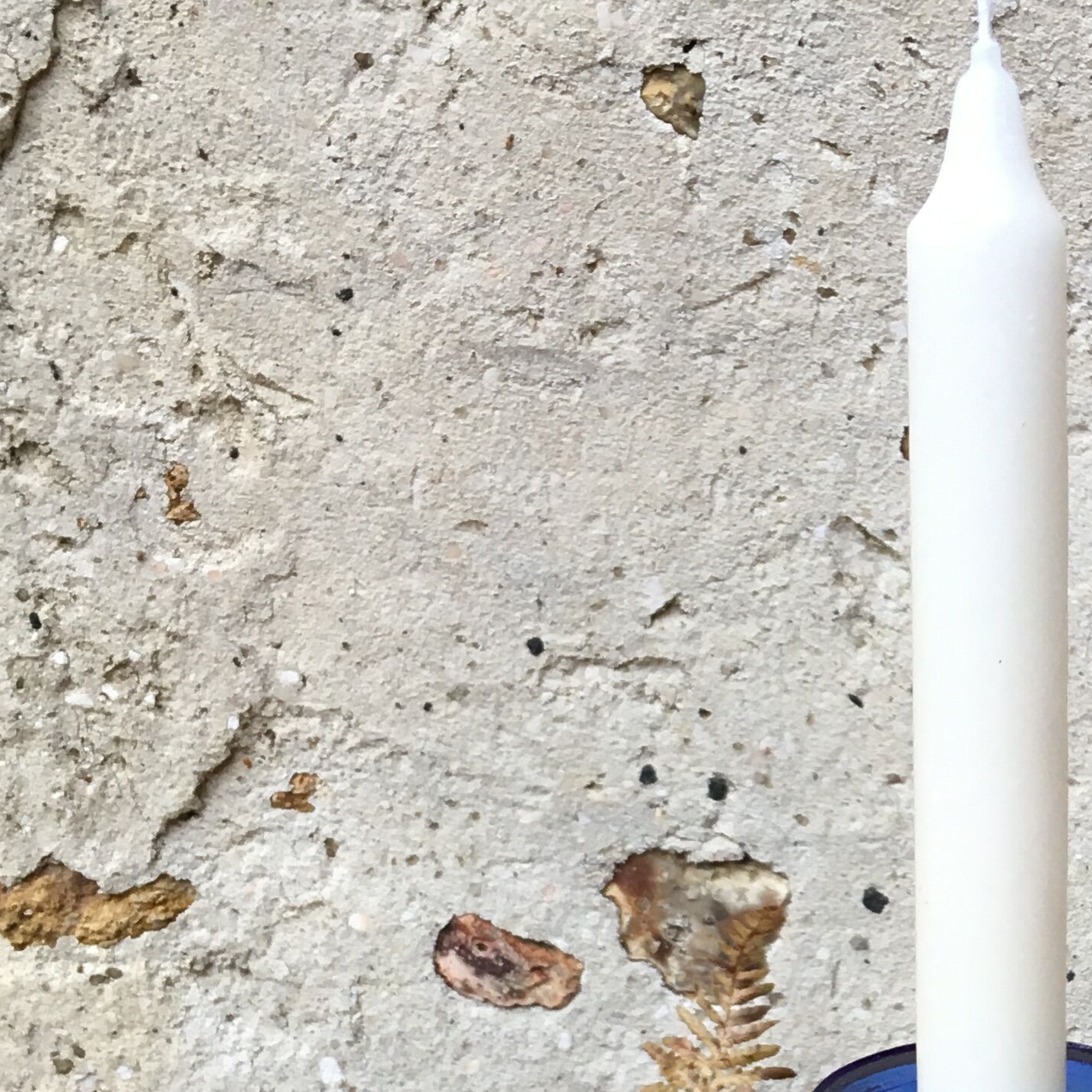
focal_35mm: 72
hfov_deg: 23.3
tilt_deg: -19.1
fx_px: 2570
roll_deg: -0.5
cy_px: 962
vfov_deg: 23.4
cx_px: 1007
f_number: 2.2
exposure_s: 1/33
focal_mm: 4.15
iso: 40
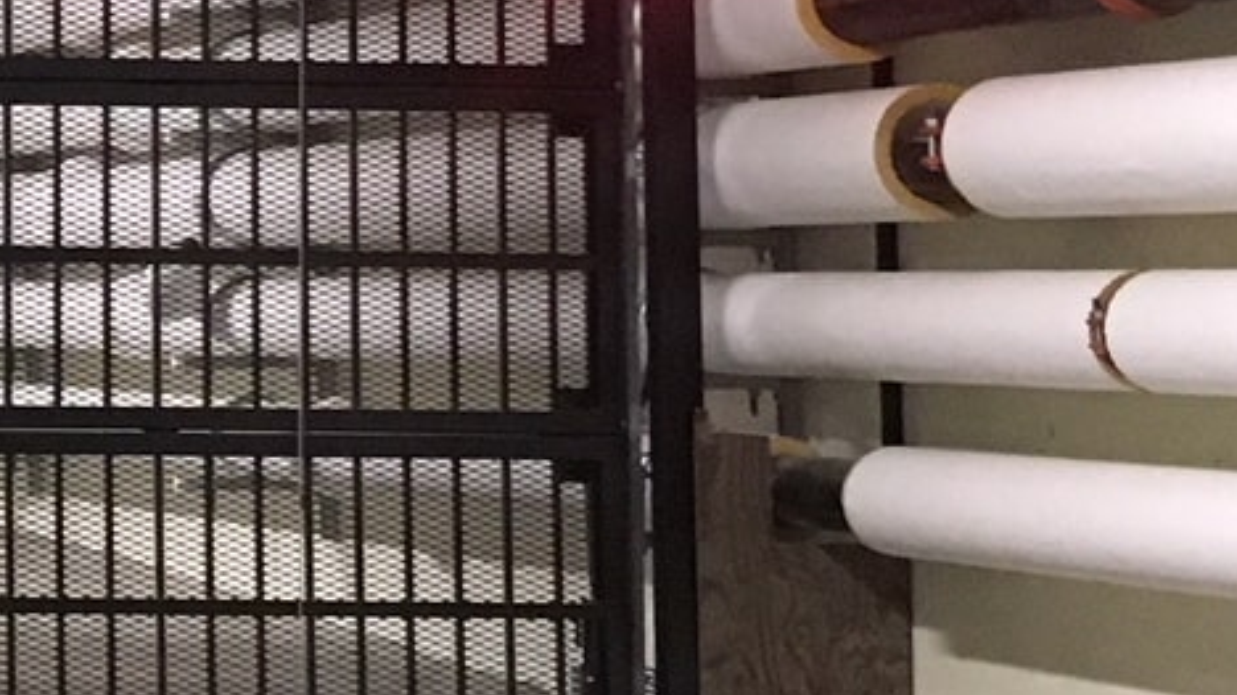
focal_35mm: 136
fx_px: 4460
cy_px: -40
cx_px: -912
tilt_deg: +4.9
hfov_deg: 14.2
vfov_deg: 8.8
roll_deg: -0.4
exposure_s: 1/17
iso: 200
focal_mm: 4.15
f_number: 2.2
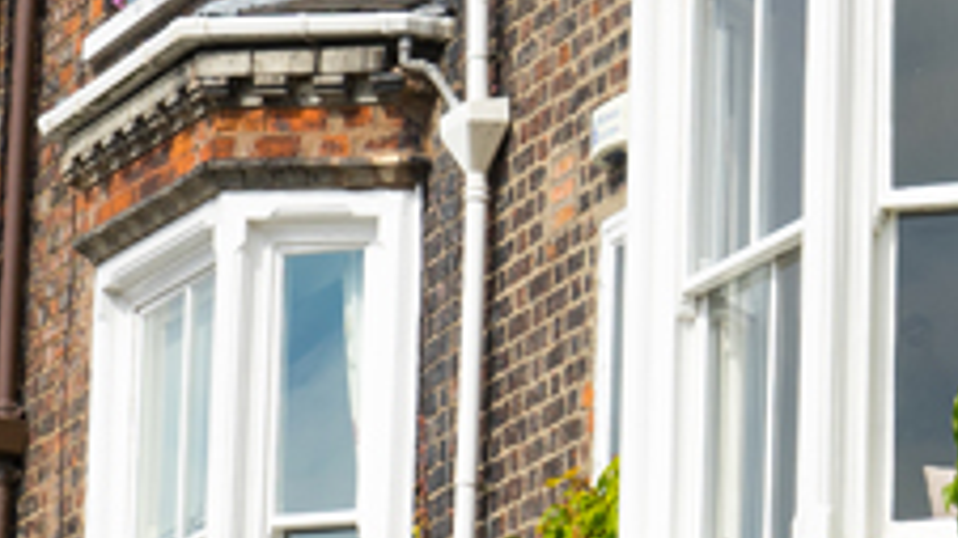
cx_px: 780
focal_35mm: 325
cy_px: -197
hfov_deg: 6.6
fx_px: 8254
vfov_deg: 3.7
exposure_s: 1/400
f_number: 8
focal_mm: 70
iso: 100
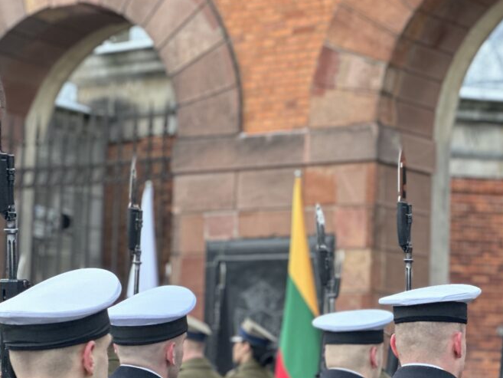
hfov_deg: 16.4
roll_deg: -1.7
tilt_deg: +5.9
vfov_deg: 12.3
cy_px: 236
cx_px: 231
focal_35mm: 120
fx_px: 1744
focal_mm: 9
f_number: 2.8
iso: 80
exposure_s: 1/121
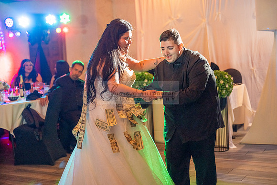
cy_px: 92
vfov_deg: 22.6
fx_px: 462
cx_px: 138
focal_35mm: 60
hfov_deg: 33.4
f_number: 2.8
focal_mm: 60
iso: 1600
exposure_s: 1/160
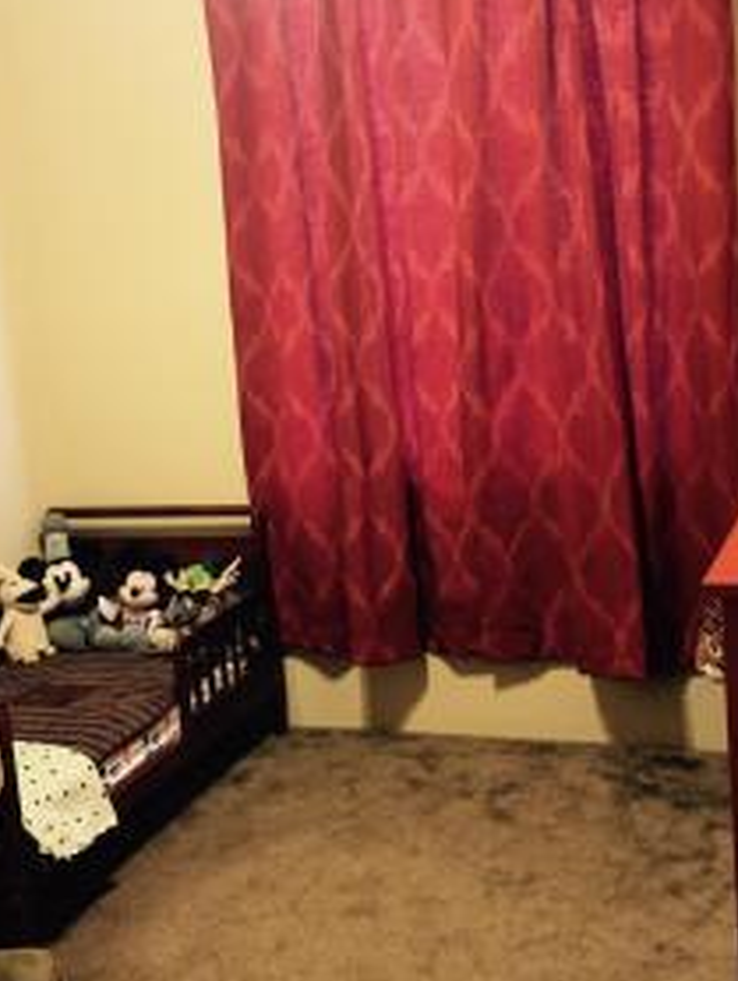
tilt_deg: -9.0
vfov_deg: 38.2
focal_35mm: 50
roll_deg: +4.9
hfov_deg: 29.1
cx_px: 318
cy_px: 476
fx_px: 1419
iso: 250
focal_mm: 4.15
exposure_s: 1/24
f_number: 2.2
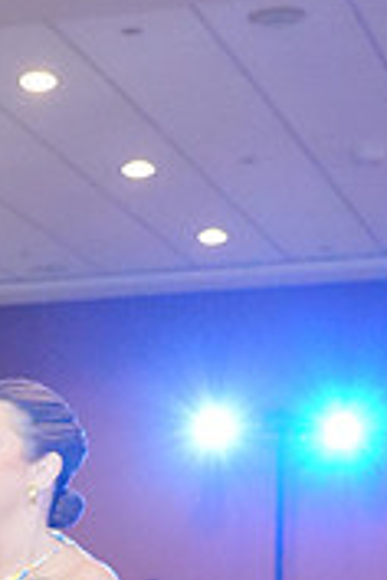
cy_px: 770
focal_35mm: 131
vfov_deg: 14.9
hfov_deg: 10.2
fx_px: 2112
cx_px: -162
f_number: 4
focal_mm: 40
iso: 12800
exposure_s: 1/400
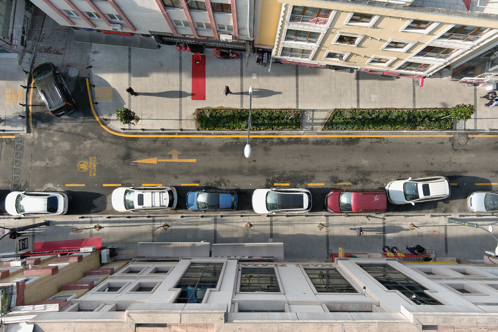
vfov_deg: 45.0
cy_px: 166
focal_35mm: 29
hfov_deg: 63.7
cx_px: 249
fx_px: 401
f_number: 2.8
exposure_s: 1/320
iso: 100
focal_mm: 10.57
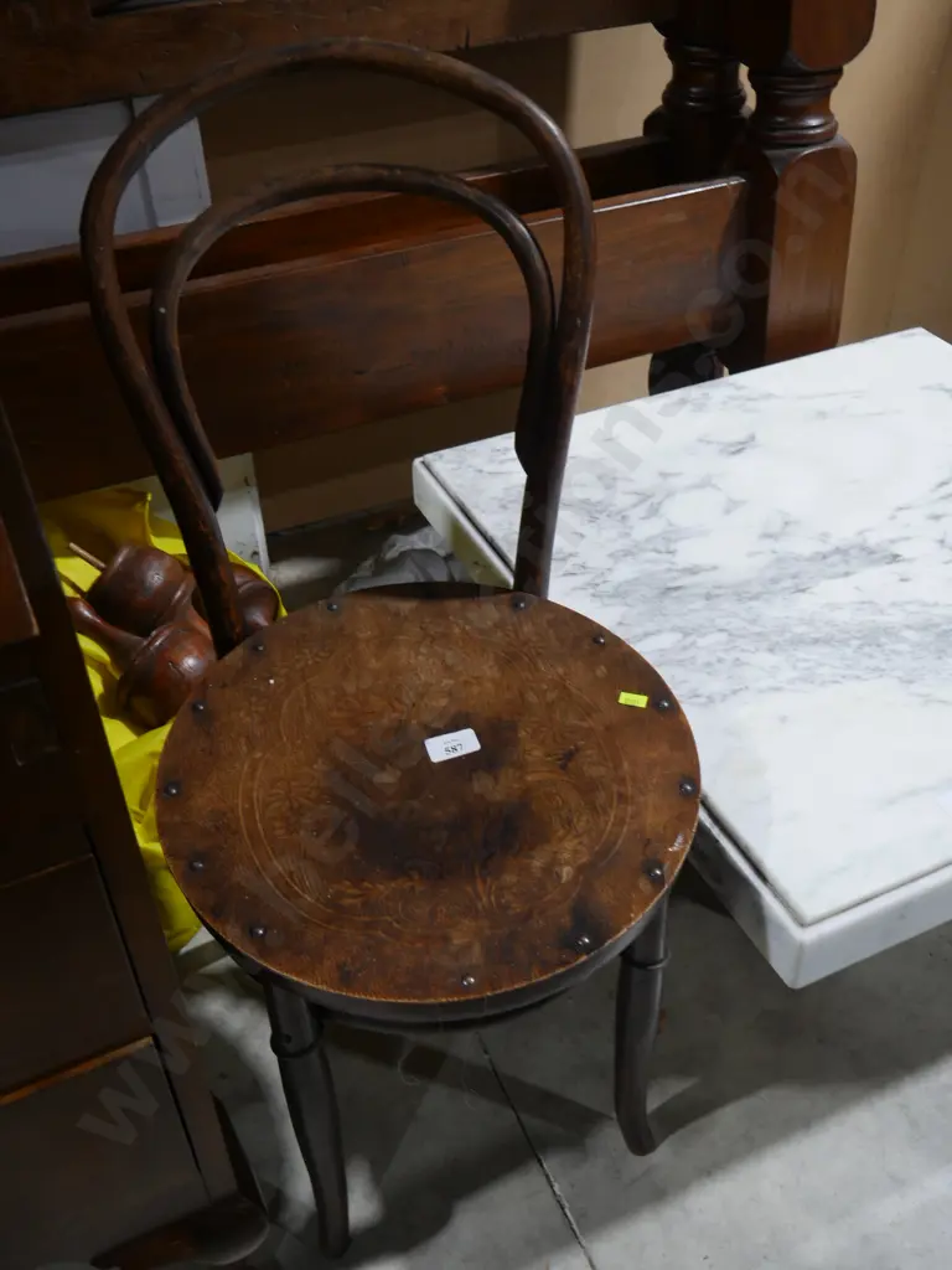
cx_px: 476
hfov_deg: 44.2
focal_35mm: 32
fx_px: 1173
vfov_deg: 56.8
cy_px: 635
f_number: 3.6
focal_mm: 16
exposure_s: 1/60
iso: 400
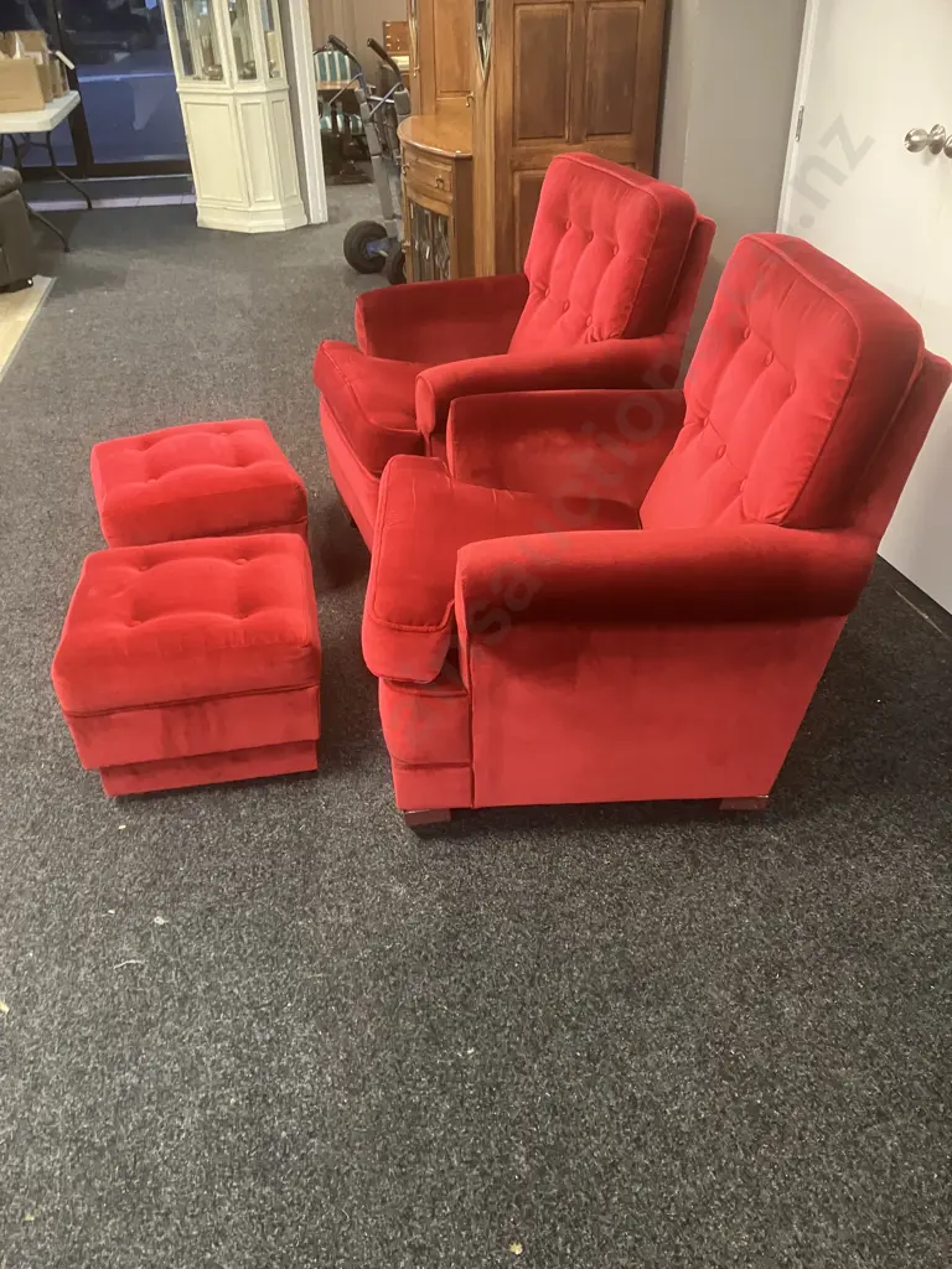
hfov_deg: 49.7
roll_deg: +1.2
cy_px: 634
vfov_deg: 63.4
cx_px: 476
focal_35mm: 28
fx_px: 1027
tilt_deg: -31.6
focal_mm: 3.99
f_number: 1.8
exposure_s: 1/25
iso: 320
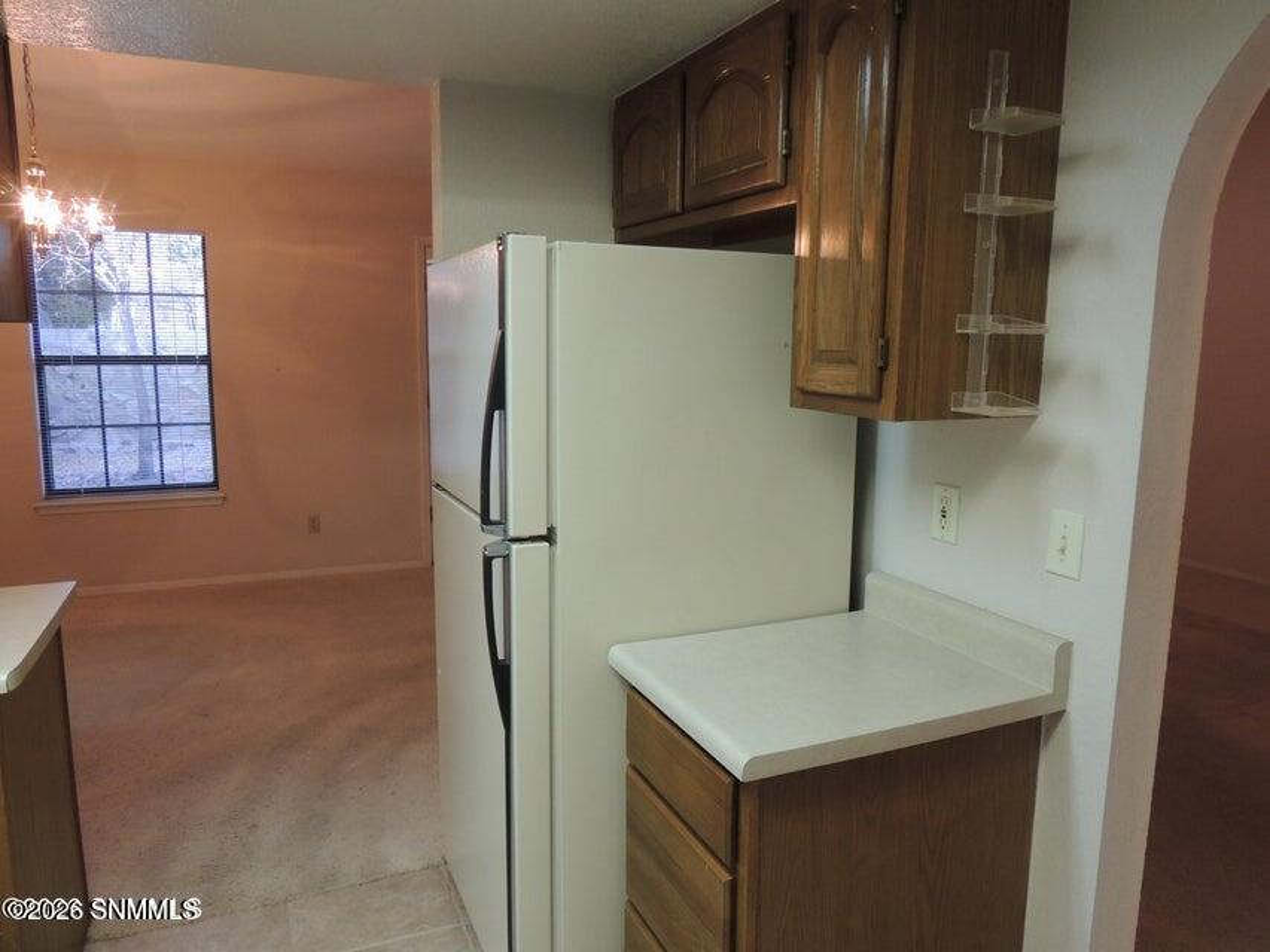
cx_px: 635
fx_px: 881
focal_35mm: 24
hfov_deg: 71.6
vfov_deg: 56.8
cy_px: 476
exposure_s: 1/30
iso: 360
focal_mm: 4.3
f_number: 4.2
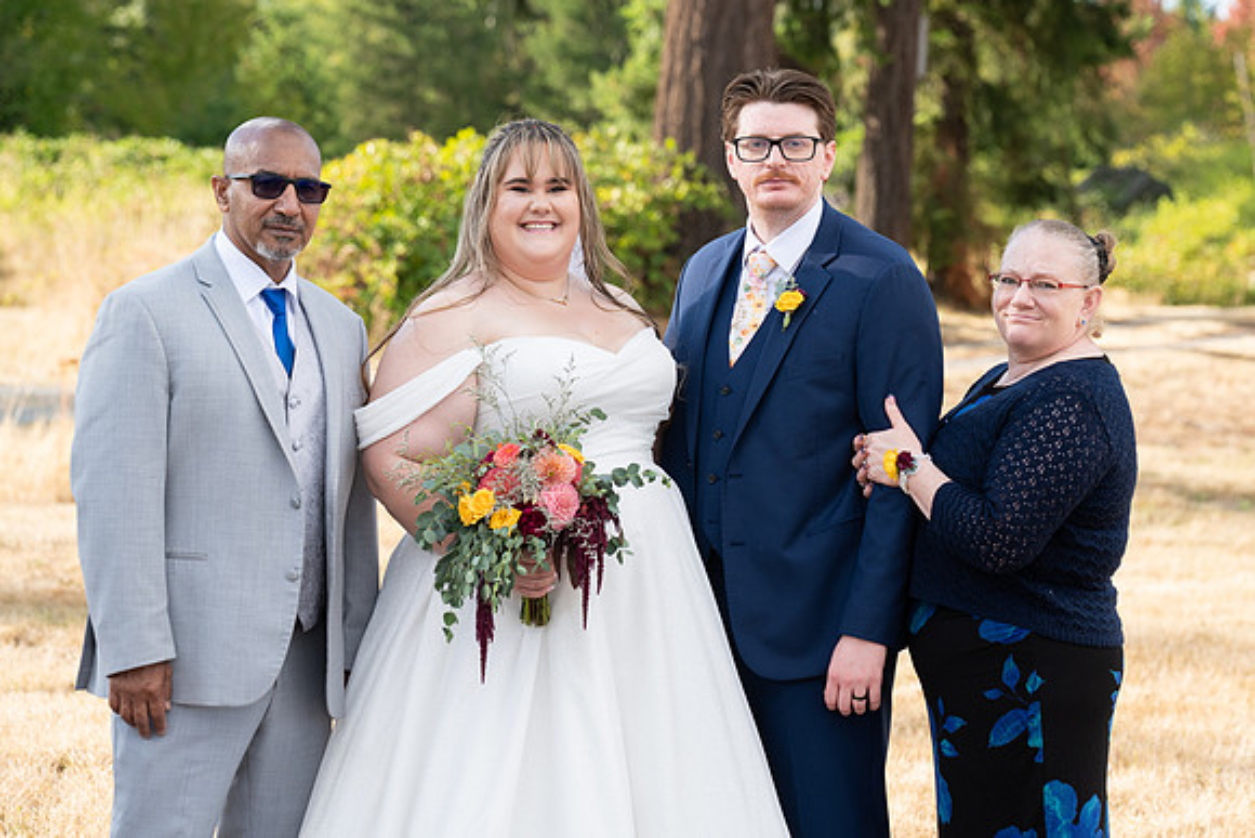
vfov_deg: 11.7
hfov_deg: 17.4
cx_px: 726
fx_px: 4093
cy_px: 417
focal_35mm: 117
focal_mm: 101
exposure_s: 1/400
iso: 250
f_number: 5
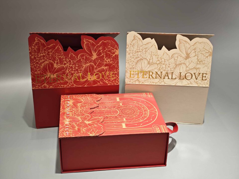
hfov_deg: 41.2
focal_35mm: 46
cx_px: 120
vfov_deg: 31.5
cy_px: 90
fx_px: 318
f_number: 2
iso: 50
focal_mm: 6.7
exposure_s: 1/102
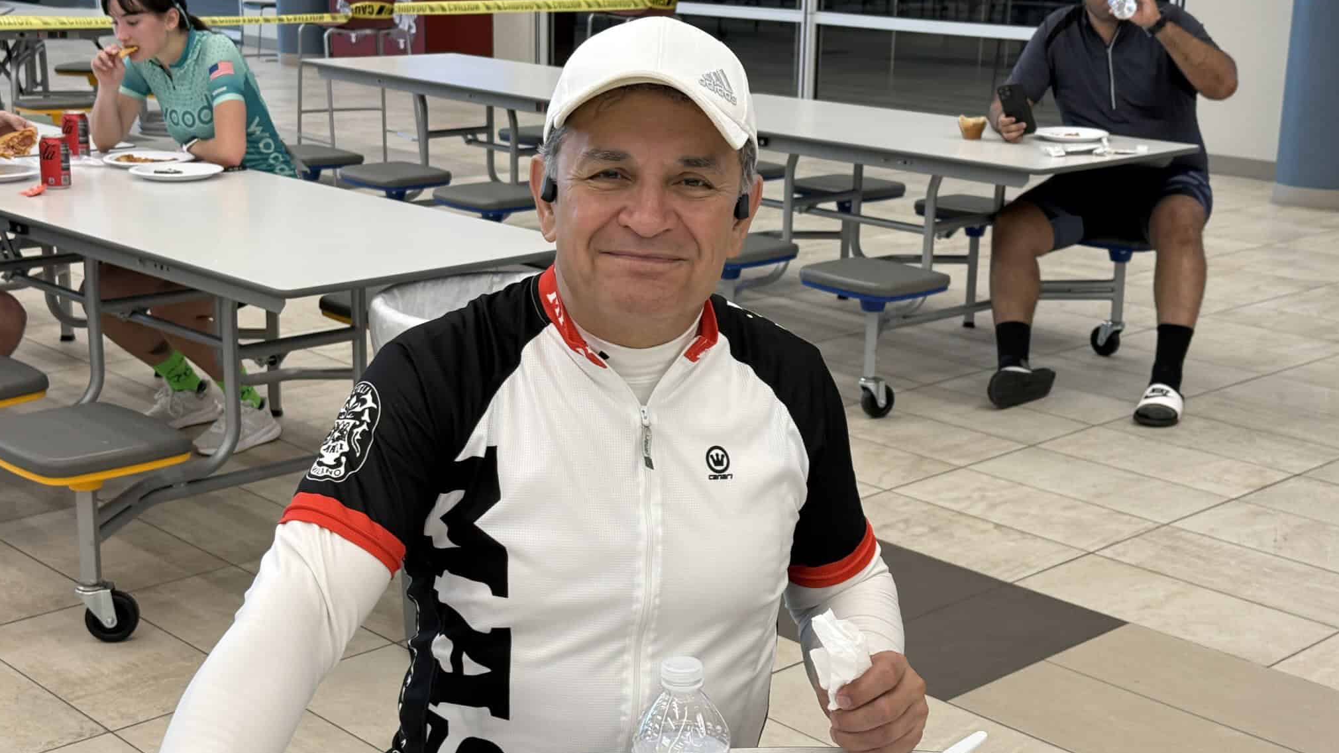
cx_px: 673
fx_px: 1882
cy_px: 387
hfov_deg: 39.2
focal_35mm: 53
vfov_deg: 22.6
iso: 64
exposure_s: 1/50
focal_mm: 6.8
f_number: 1.8
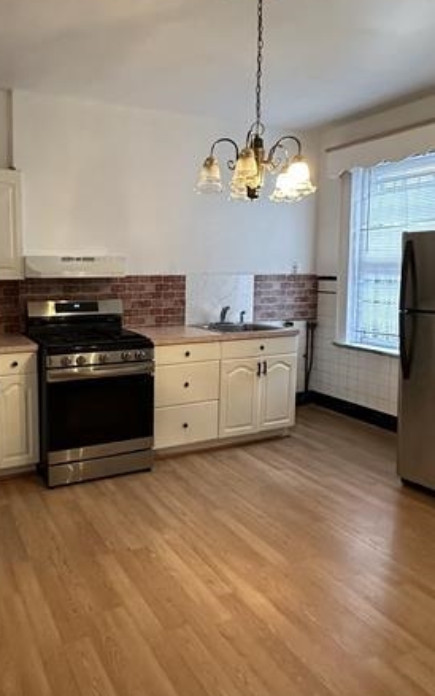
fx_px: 493
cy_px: 308
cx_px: 130
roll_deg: -0.3
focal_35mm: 26
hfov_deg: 46.5
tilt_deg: -4.2
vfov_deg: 70.2
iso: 400
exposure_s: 1/60
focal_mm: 2.22
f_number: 2.2
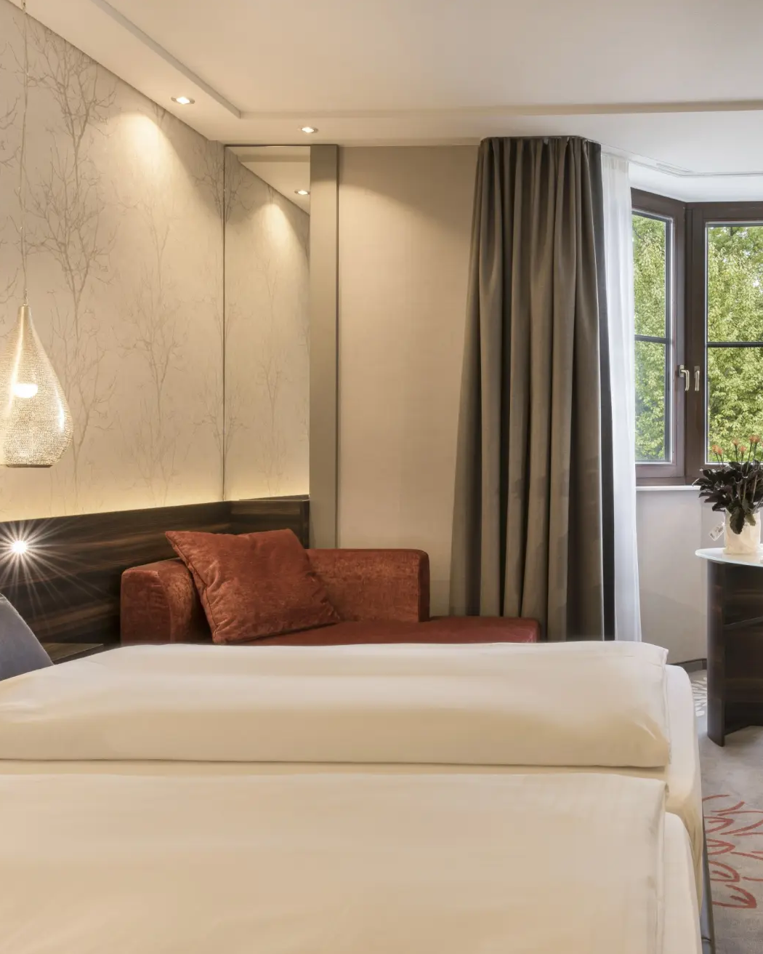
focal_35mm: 34
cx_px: 525
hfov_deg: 42.6
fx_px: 960
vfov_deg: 52.8
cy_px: 477
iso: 64
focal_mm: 24
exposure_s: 1/1.25
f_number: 16
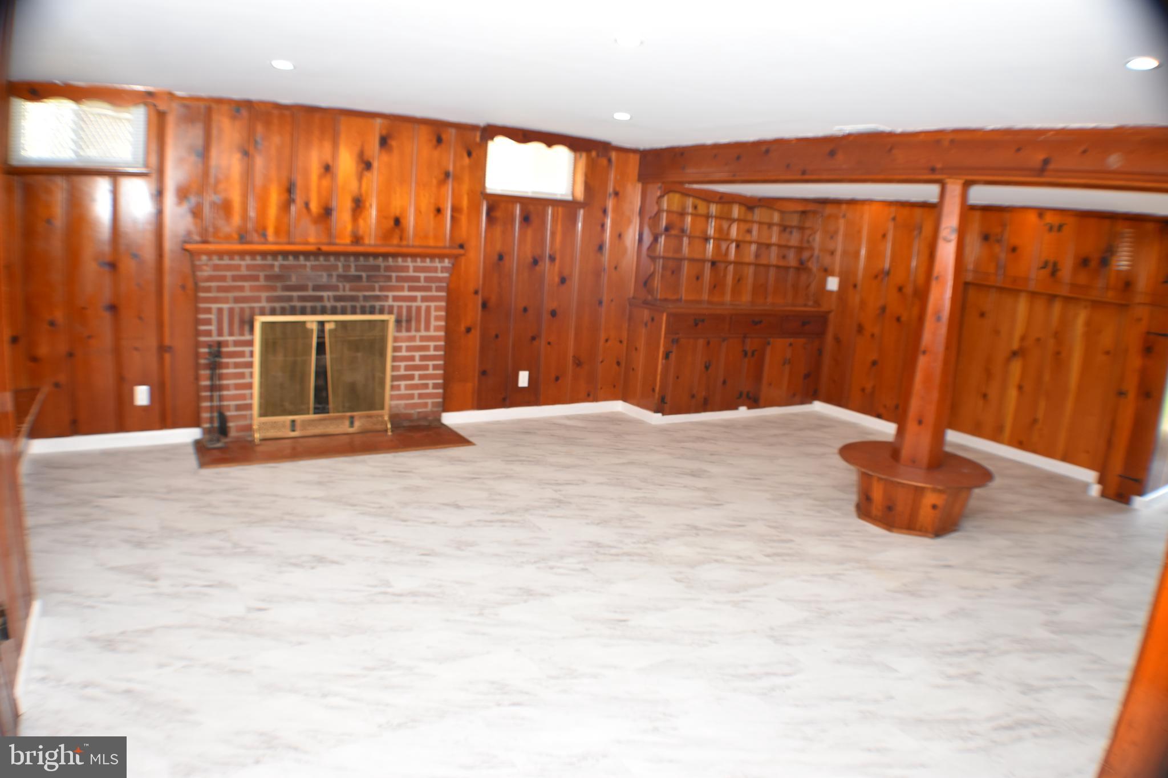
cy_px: 389
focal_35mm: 30
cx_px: 584
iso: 280
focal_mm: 20
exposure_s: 1/60
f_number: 4
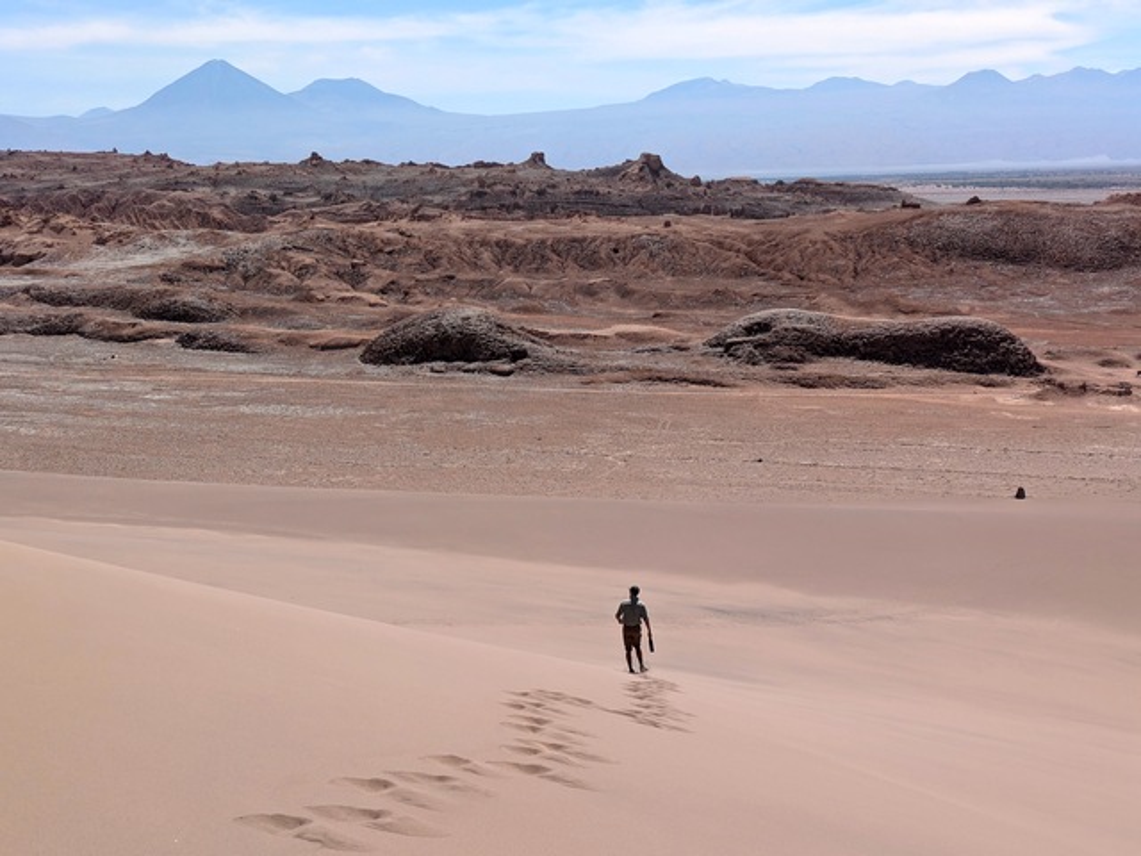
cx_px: 570
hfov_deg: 37.5
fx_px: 1681
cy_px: 428
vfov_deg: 28.6
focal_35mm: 51
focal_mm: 5.43
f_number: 1.89
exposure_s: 1/3049
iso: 47
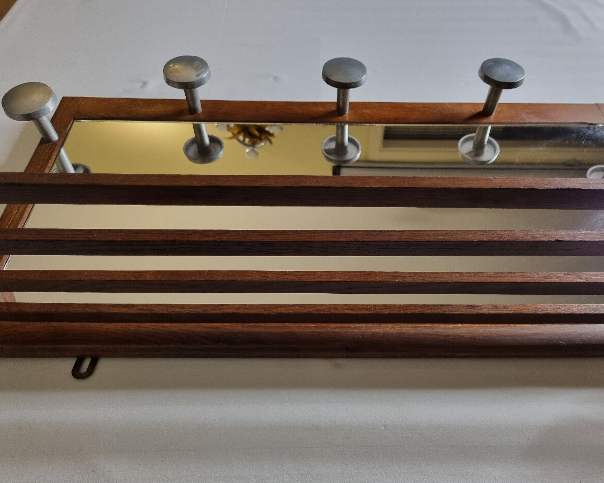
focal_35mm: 28
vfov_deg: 51.5
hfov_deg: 62.1
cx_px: 325
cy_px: 247
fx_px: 501
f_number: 1.8
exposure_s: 1/100
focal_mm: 5.4
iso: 200
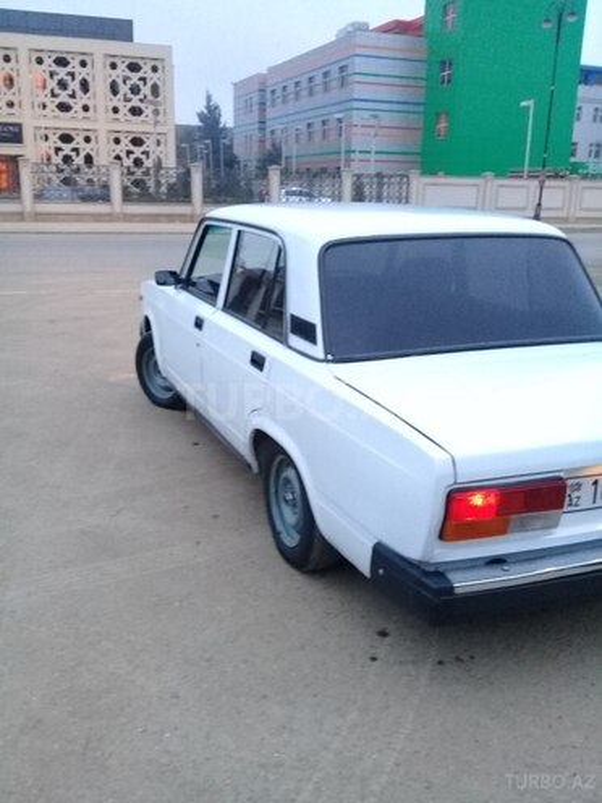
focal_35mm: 31
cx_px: 301
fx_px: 719
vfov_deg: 58.4
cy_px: 402
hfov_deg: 45.4
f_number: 2.2
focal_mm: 3.3
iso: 320
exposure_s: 1/17
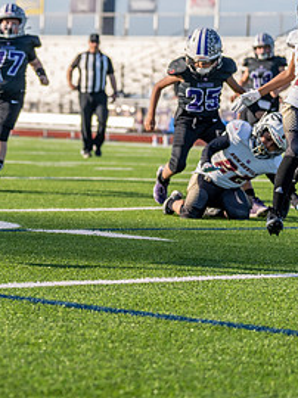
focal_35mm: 197
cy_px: 89
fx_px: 2265
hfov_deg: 7.4
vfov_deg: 10.0
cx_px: -108
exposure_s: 1/1250
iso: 100
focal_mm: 70
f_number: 2.8
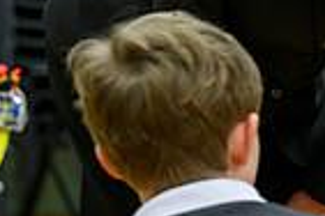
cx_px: 629
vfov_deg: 3.4
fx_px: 3611
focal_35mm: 400
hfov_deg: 5.1
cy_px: -128
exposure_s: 1/200
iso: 2500
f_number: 4
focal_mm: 97
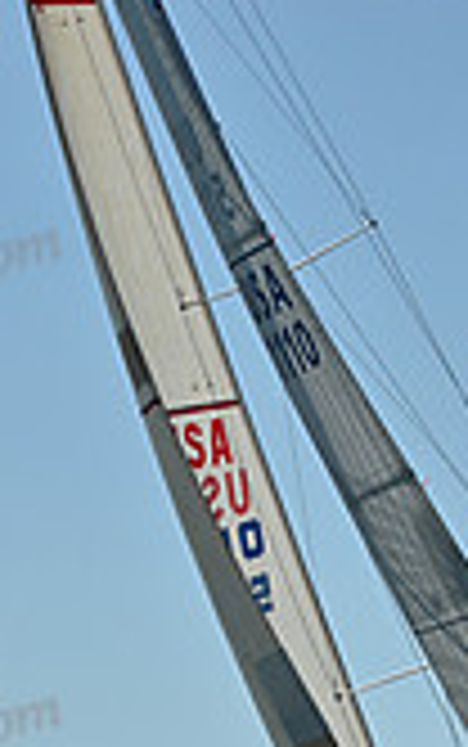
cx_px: 295
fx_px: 5073
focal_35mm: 249
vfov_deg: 8.4
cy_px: 482
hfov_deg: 5.3
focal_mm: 70
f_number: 10
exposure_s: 1/1250
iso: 320
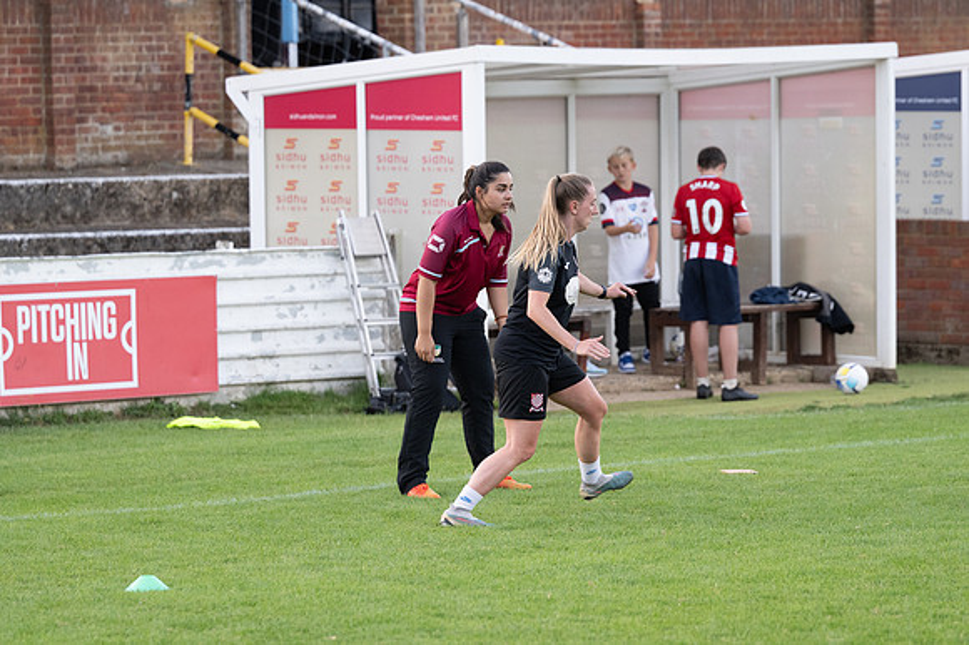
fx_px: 4842
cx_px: 484
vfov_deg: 7.6
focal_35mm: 180
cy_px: 322
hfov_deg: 11.4
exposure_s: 1/500
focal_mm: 120
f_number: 3.2
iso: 1000
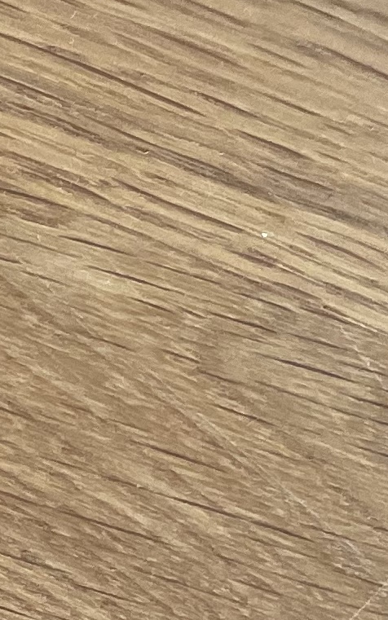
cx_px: -743
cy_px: 1478
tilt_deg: -85.7
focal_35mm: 146
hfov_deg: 7.9
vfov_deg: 11.7
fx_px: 2469
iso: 100
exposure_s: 1/121
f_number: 1.6
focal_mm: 4.2
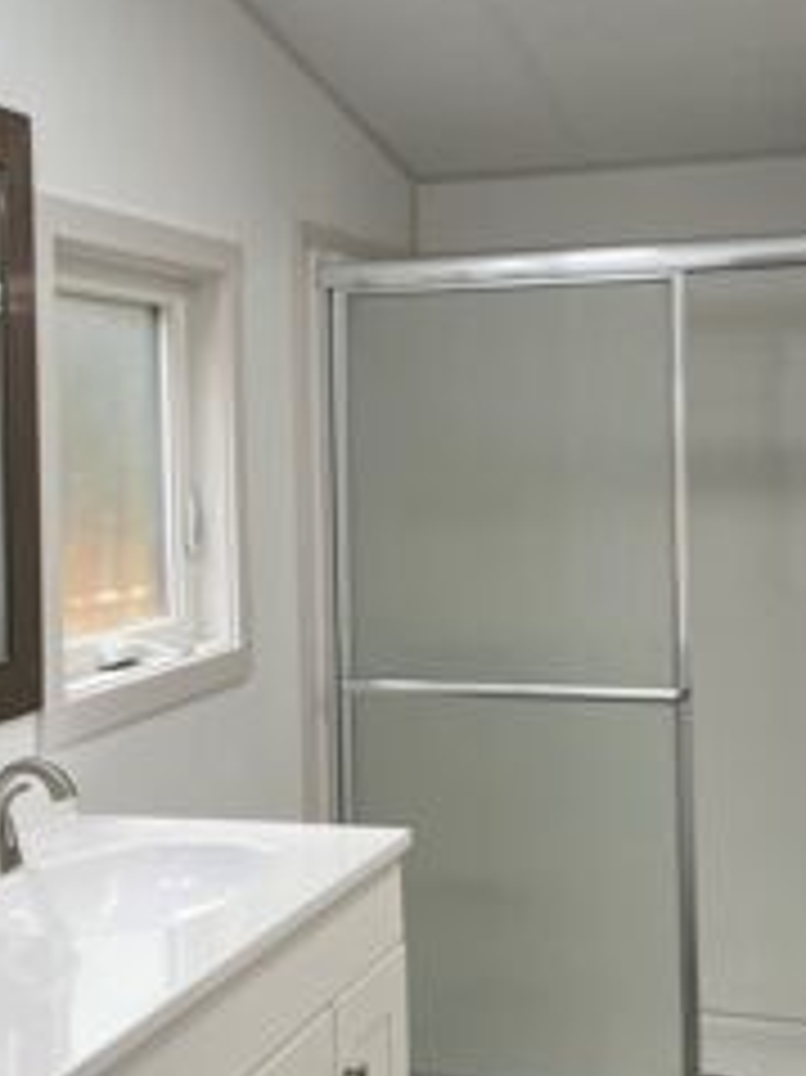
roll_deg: +1.7
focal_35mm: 58
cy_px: 448
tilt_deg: +0.1
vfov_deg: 33.2
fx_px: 1802
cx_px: 297
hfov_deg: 25.1
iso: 64
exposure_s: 1/120
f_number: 1.6
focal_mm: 4.2
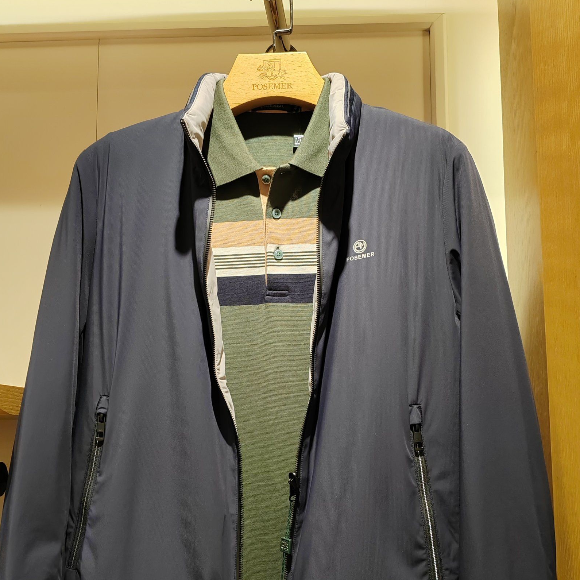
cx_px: 294
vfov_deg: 40.8
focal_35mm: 41
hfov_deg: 40.9
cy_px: 344
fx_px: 777
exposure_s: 1/100
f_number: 1.8
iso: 250
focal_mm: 6.14
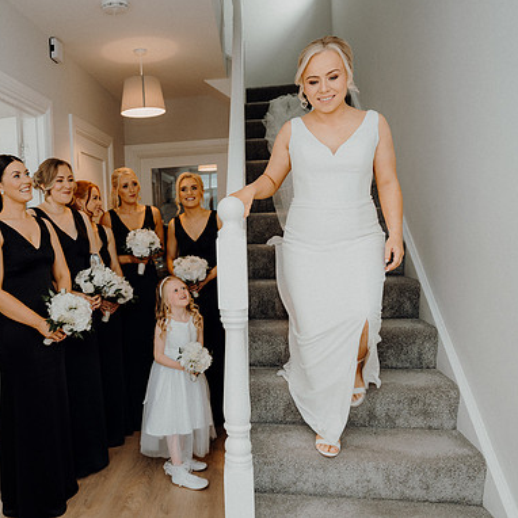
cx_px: 134
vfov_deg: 52.5
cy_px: 257
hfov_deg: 50.5
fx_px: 525
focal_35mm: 31
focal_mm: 24
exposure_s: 1/160
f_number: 3.5
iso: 250
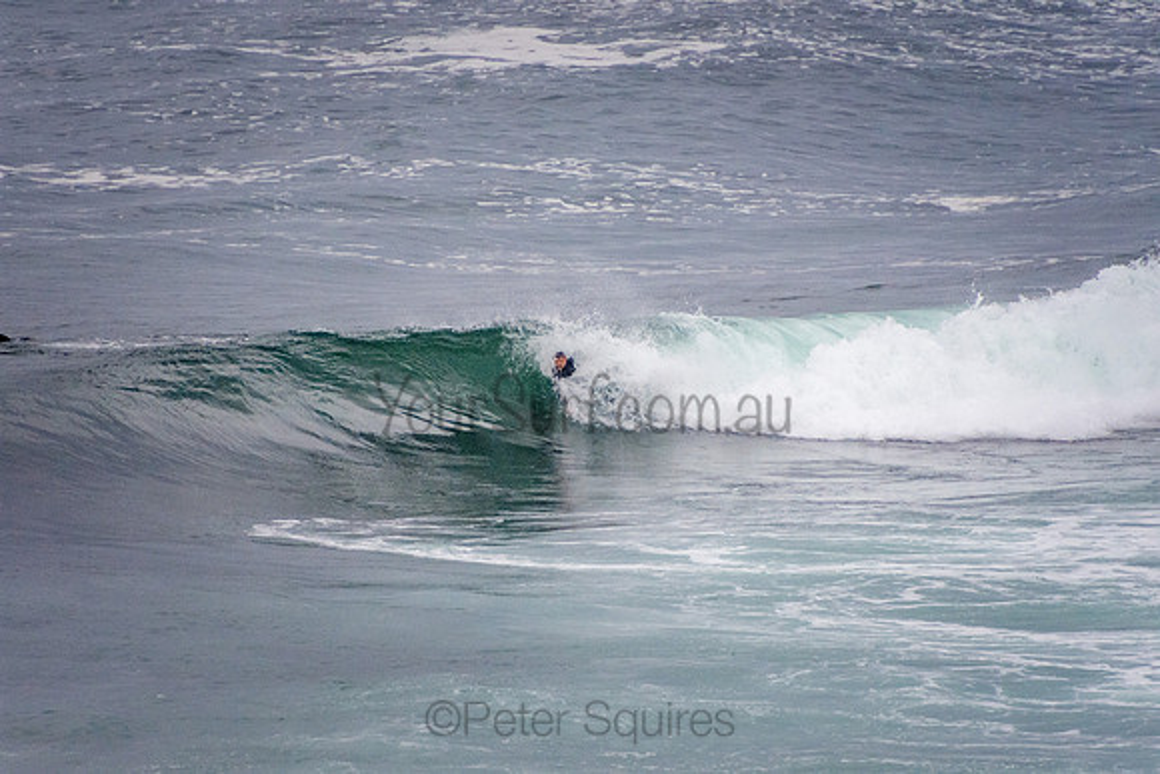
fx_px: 19337
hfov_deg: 3.4
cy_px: 387
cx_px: 580
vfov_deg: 2.3
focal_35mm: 600
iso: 2500
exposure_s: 1/800
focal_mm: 400
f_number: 5.6
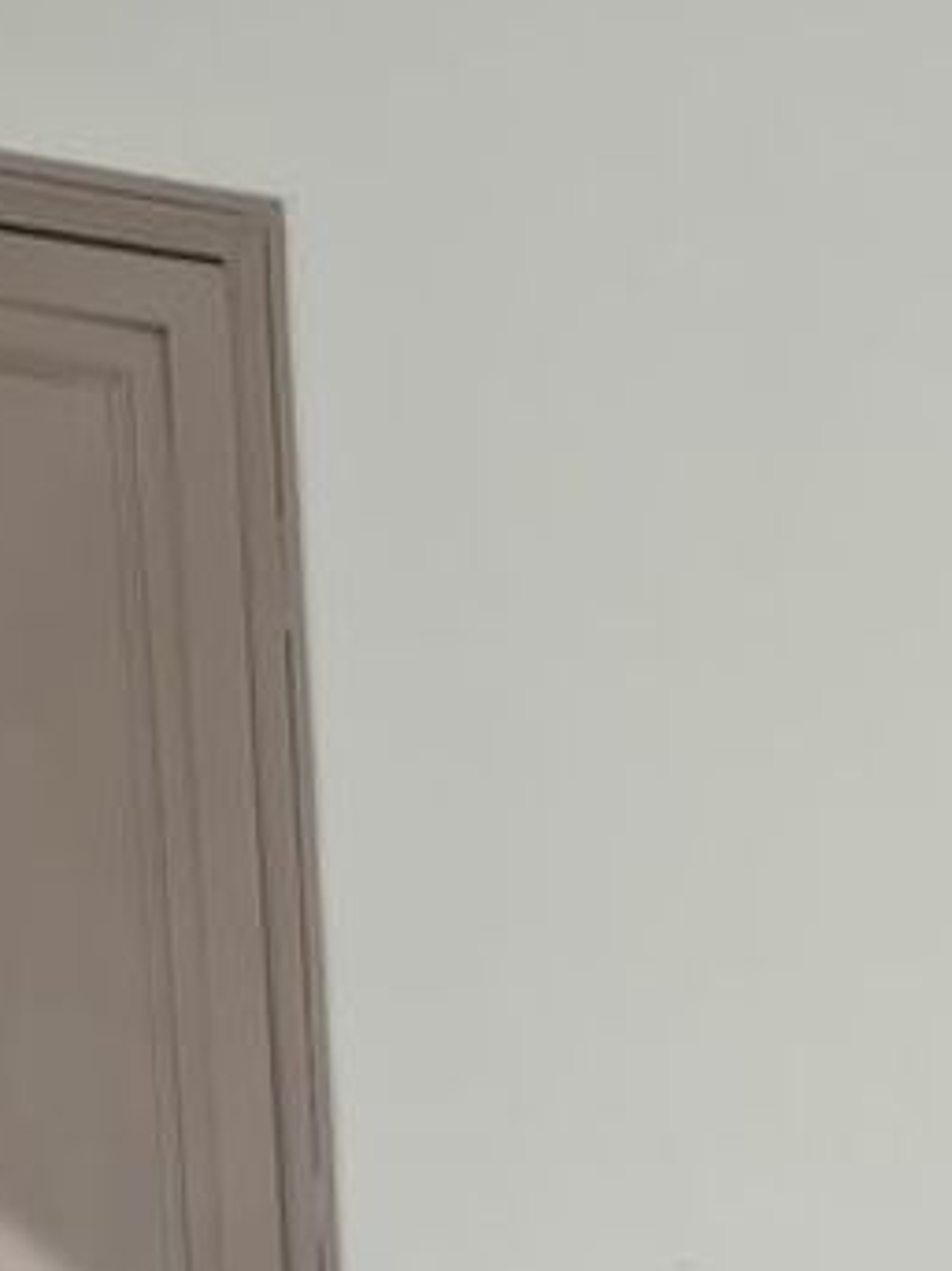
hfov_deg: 14.1
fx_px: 3706
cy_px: 2448
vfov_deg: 15.8
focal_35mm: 101
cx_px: 1174
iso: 64
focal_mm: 5.4
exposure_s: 1/50
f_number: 1.8
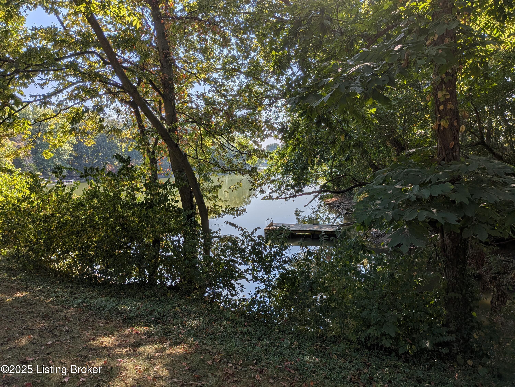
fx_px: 357
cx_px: 258
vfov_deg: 56.8
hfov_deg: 71.6
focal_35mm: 24
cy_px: 194
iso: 29
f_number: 1.7
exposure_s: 1/11765
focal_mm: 4.53
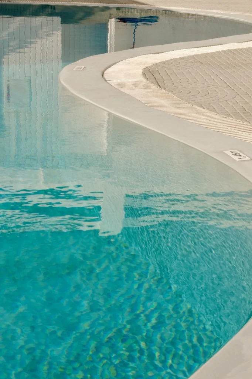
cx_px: 126
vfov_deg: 35.7
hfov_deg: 24.2
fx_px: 588
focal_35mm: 56
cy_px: 190
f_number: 20
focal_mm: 37.4
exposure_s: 1/60
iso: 160
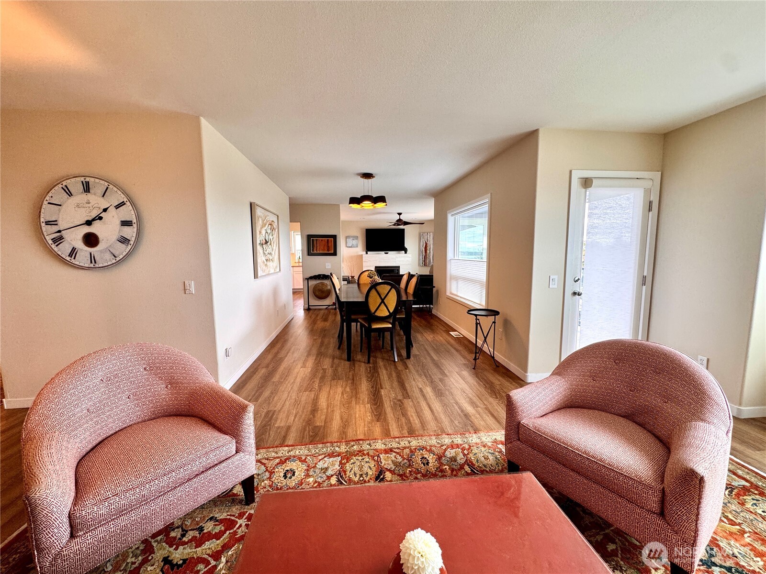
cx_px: 383
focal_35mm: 14
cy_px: 287
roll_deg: +0.6
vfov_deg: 85.7
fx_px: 310
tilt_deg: -6.6
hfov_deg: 102.1
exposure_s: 1/120
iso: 200
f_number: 2.2
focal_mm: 2.22
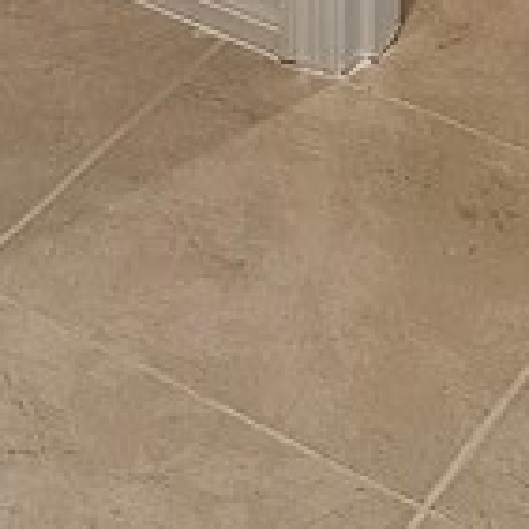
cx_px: -11
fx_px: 2559
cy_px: -1156
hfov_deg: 11.7
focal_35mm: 148
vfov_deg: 9.1
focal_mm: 6.3
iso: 320
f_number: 1.7
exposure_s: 1/120
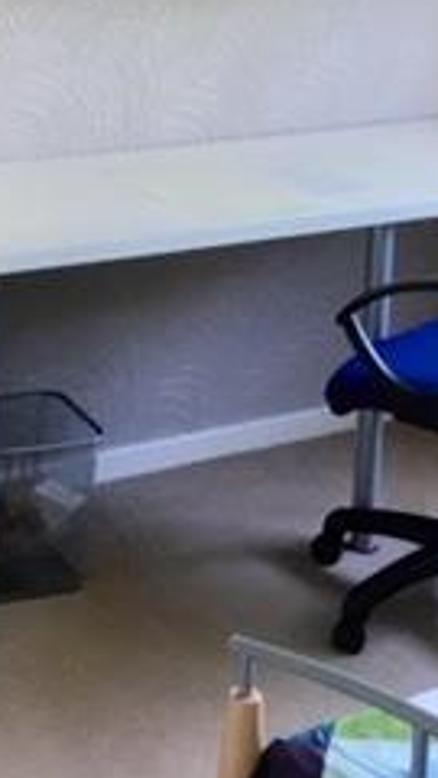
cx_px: 114
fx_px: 1858
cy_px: 84
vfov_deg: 23.1
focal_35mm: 90
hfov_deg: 13.4
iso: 64
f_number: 2.4
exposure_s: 1/33
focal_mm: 3.3
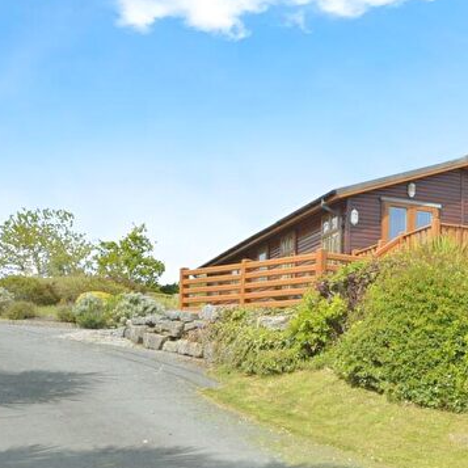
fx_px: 765
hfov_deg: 31.9
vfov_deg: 34.0
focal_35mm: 50
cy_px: 206
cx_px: 446
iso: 100
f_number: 7.1
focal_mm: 20
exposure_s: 1/200
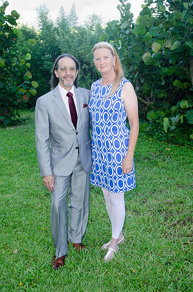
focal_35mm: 46
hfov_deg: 28.8
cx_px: 96
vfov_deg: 42.4
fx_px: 376
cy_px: 146
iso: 100
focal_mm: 31
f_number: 5
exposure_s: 1/60
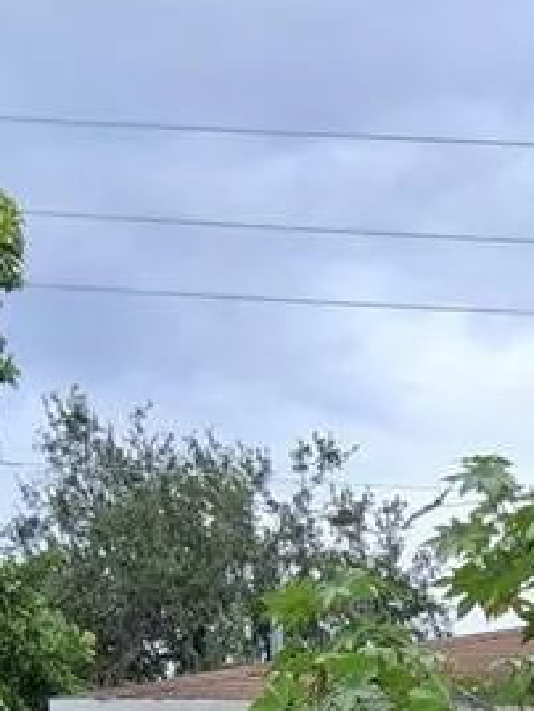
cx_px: 756
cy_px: 1245
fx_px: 2384
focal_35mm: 116
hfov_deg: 12.3
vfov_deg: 15.0
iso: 25
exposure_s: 1/522
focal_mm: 3.98
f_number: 1.8
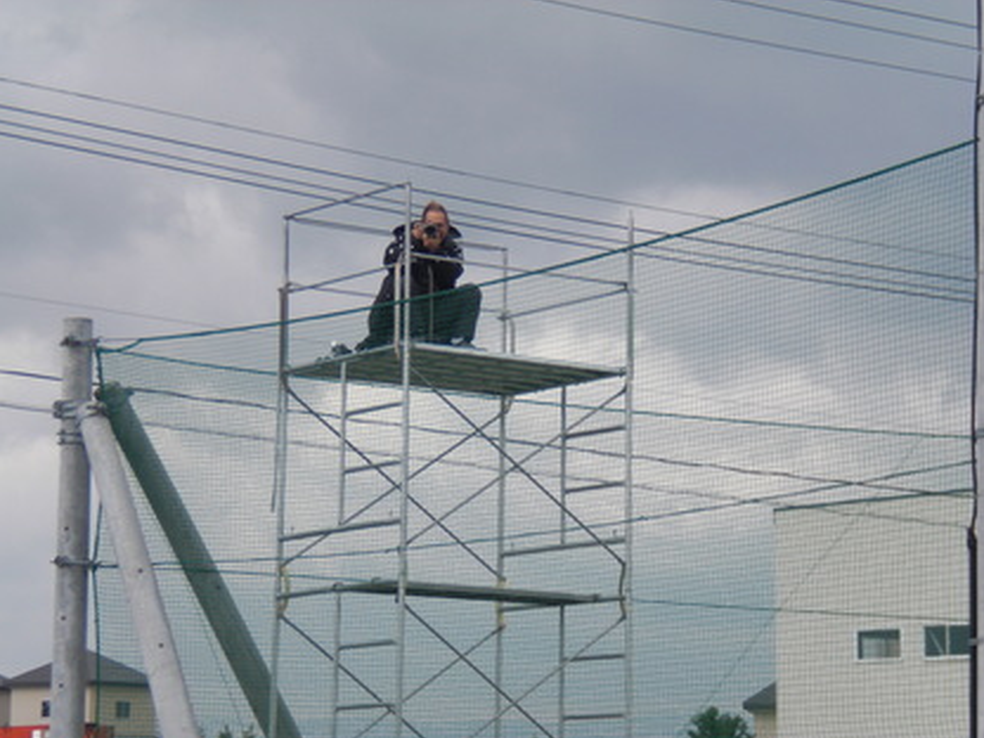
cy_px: 370
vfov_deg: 12.9
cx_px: 490
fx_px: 3269
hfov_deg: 17.1
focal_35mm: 115
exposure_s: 1/160
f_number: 5.9
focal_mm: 18.9
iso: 64
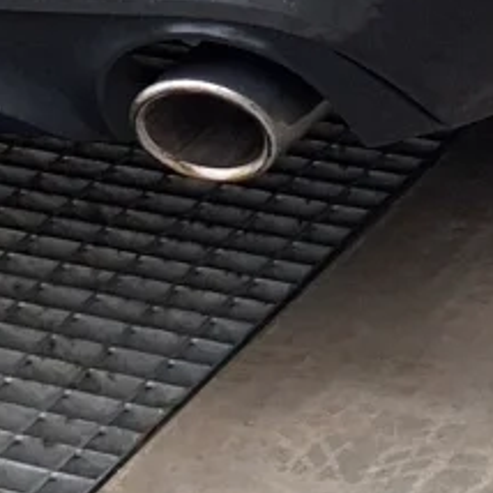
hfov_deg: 8.2
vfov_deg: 7.8
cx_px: 81
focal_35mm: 214
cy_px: -468
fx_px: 3448
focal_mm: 4
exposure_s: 1/100
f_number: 1.8
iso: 40
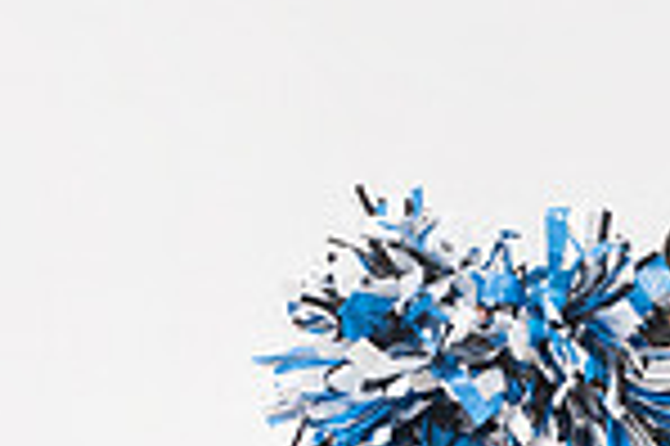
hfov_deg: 16.0
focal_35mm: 127
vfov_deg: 9.9
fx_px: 2361
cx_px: 603
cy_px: 942
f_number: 7.1
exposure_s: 1/320
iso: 500
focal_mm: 42
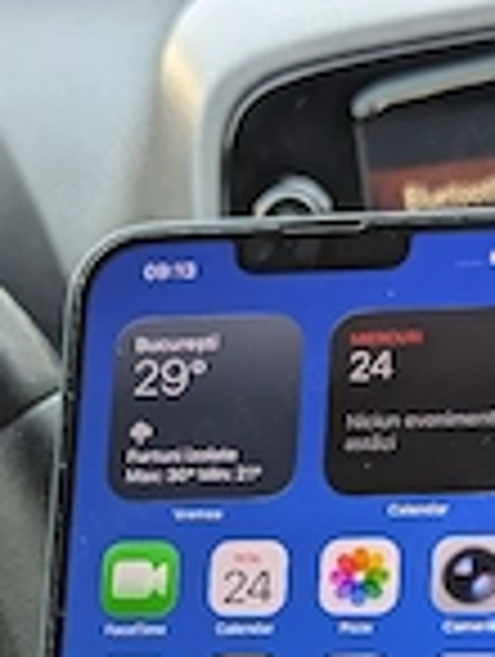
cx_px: 284
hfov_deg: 11.3
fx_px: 2490
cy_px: 860
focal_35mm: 131
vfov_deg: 14.4
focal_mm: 6.81
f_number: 1.85
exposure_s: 1/159
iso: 68
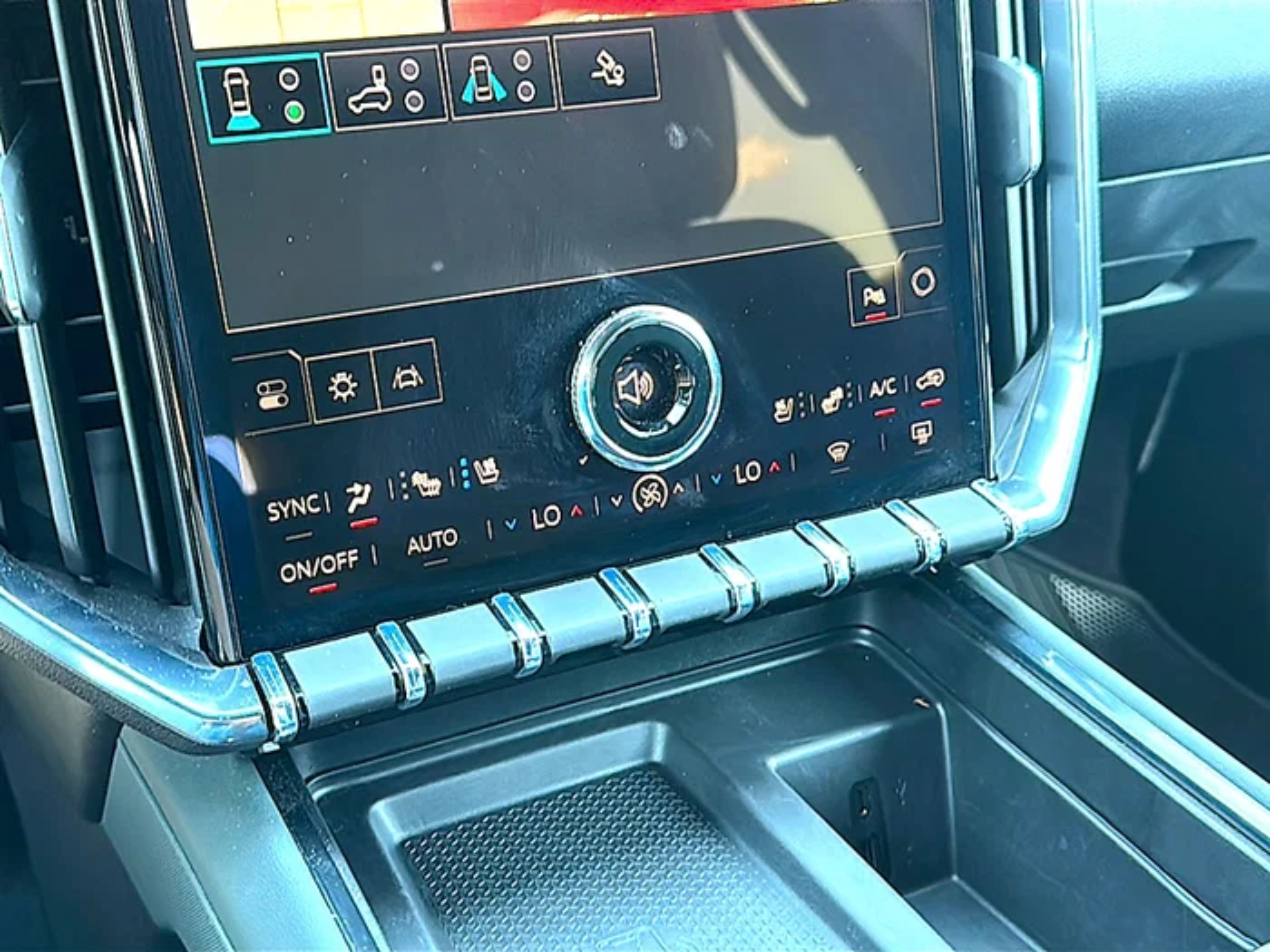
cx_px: 635
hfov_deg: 54.0
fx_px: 1247
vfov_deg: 41.8
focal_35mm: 34
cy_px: 476
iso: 200
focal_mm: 6.86
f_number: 1.78
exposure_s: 1/40
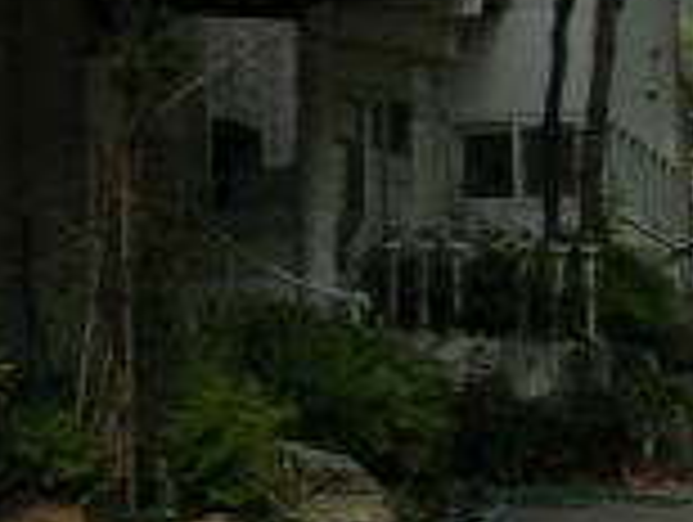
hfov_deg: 9.4
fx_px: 3950
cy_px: -234
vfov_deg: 7.4
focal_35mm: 197
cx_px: -662
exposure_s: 1/282
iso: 64
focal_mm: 7.8
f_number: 4.8
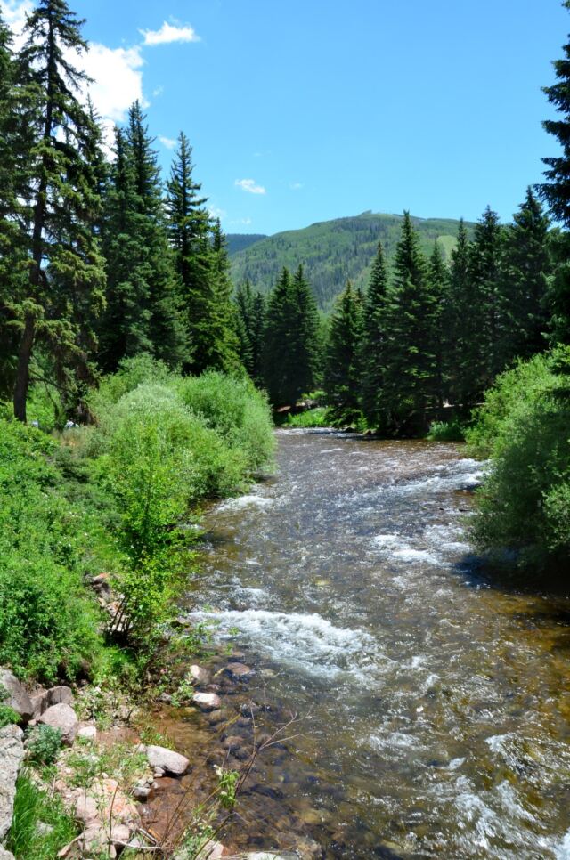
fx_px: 716
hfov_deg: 43.4
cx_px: 285
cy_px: 430
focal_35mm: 30
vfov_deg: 62.0
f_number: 16
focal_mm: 20
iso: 200
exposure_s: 1/80
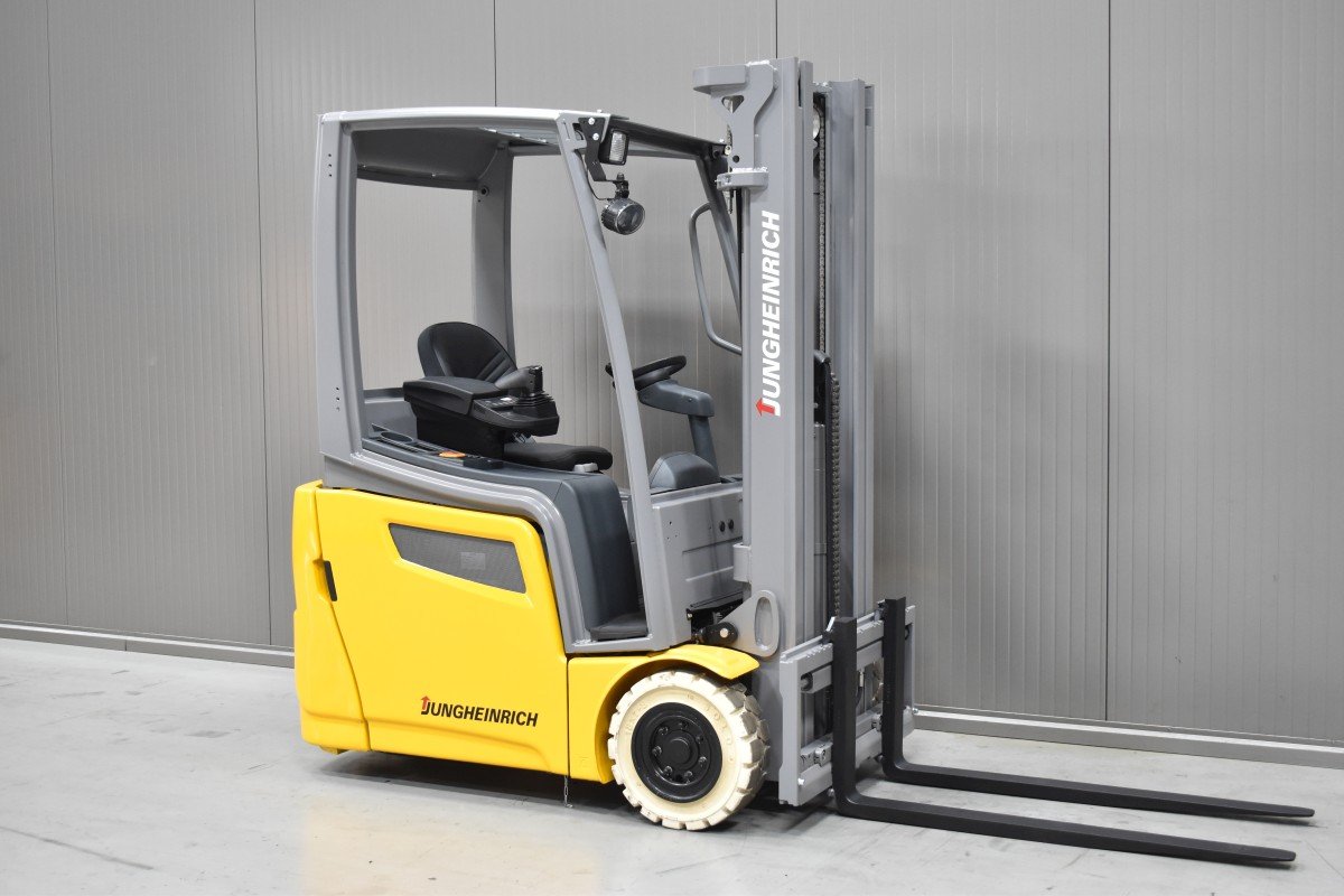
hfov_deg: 43.6
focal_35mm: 45
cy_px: 448
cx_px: 672
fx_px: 1680
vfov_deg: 29.9
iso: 1250
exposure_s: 1/40
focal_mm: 30
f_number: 5
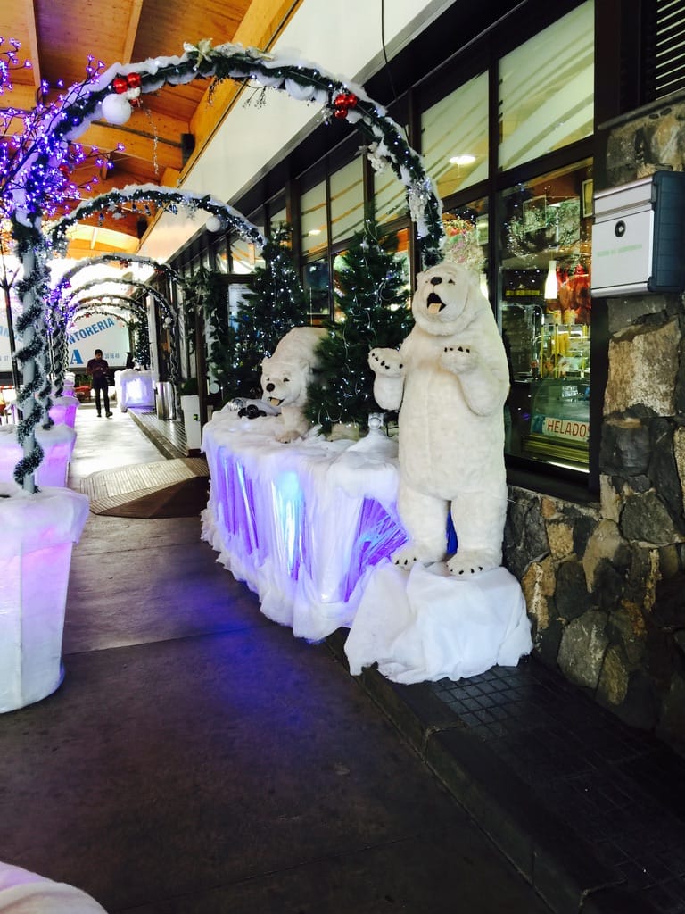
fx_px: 765
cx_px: 342
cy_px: 457
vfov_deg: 61.7
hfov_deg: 48.2
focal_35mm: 29
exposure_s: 1/15
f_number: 2.2
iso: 32
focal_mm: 4.15
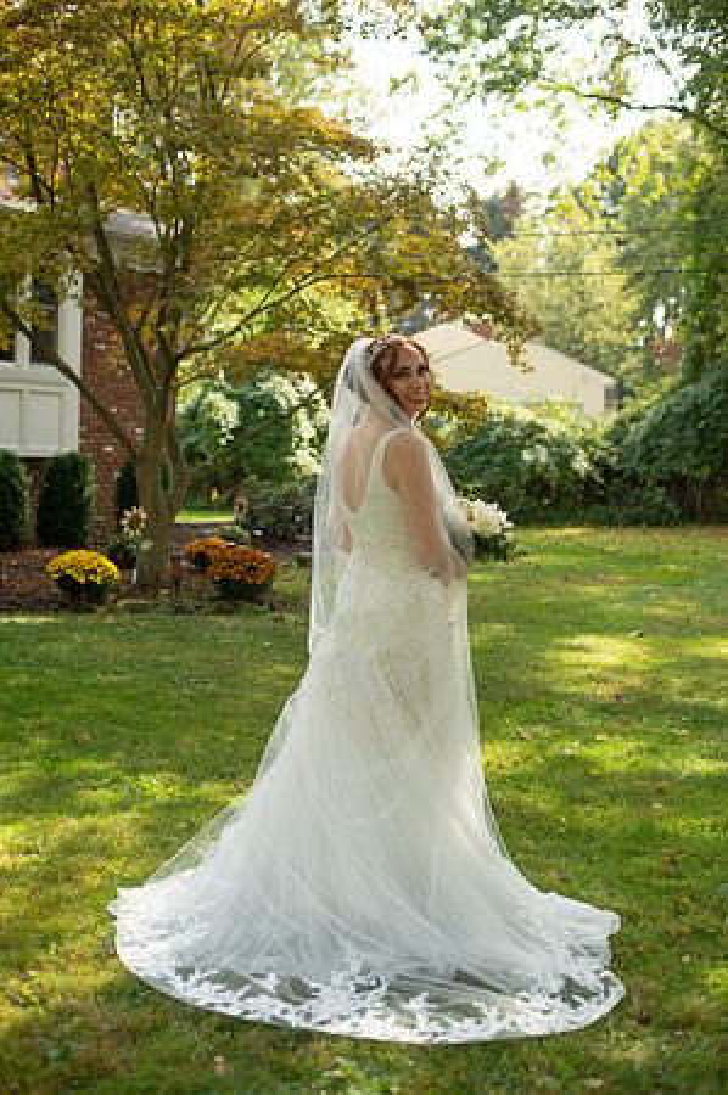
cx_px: 364
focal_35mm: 50
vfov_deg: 39.6
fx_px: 1520
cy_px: 548
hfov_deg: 26.9
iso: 320
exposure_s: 1/1600
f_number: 3.2
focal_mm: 50
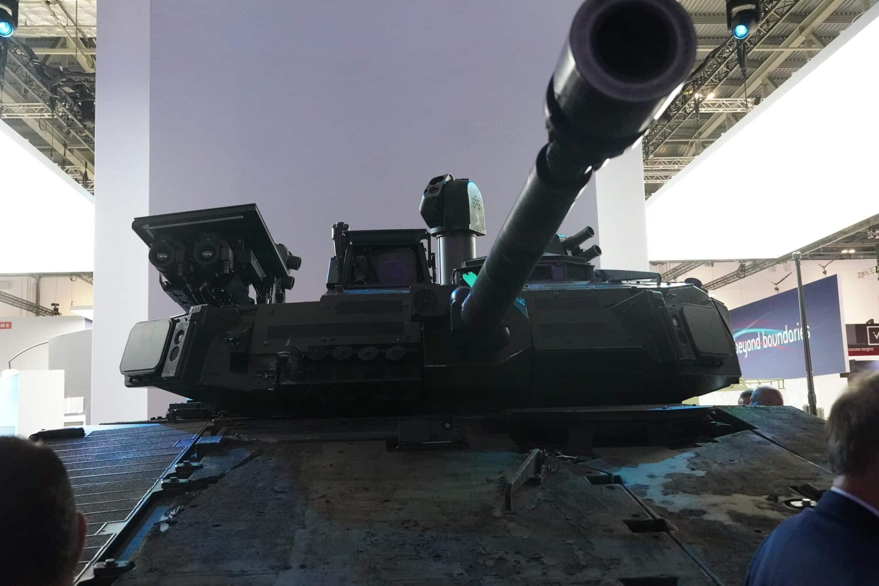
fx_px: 989
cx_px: 440
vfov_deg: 33.0
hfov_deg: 47.9
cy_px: 293
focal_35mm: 40
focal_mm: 27
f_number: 5
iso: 6400
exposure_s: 1/50
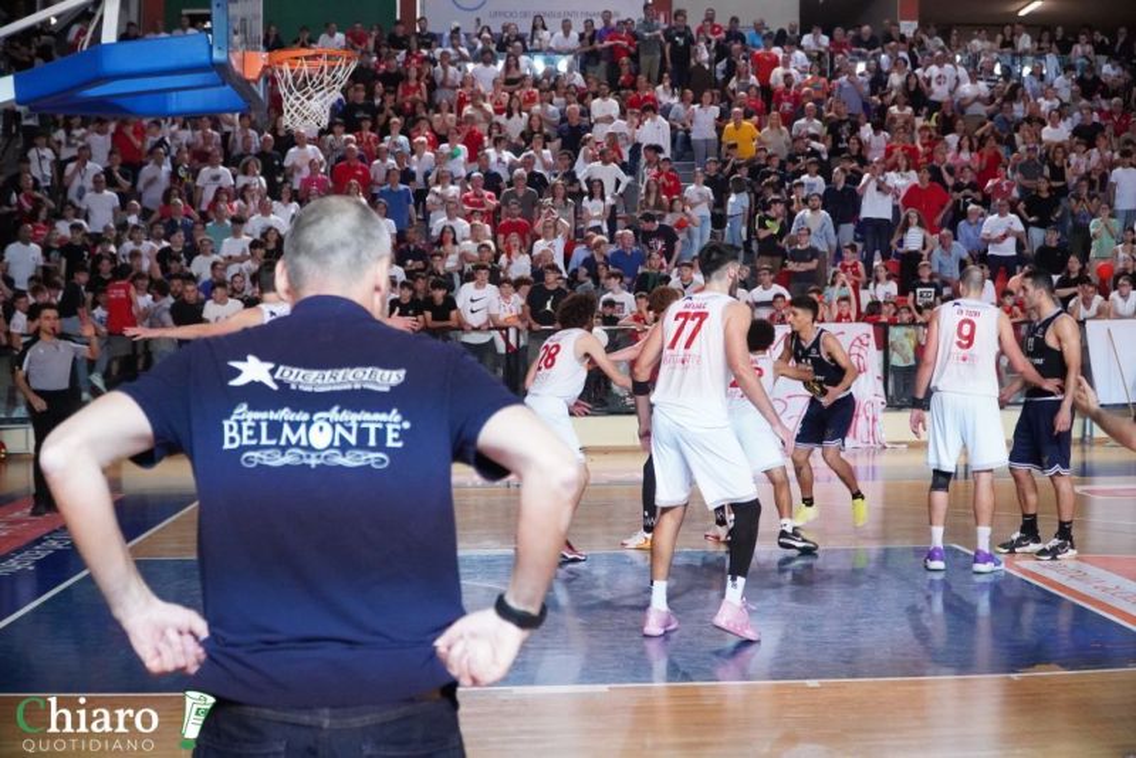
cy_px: 379
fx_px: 1657
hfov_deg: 37.8
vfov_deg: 25.8
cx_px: 568
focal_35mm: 52
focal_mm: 35
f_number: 4
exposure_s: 1/1000
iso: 5000
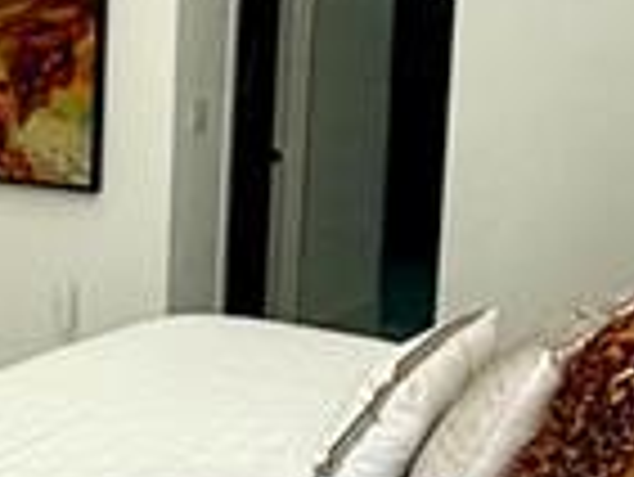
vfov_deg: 19.4
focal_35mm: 76
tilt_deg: -6.5
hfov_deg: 23.6
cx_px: -112
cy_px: 184
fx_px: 1393
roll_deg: -1.5
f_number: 2.2
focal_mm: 2.22
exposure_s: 1/230
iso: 50
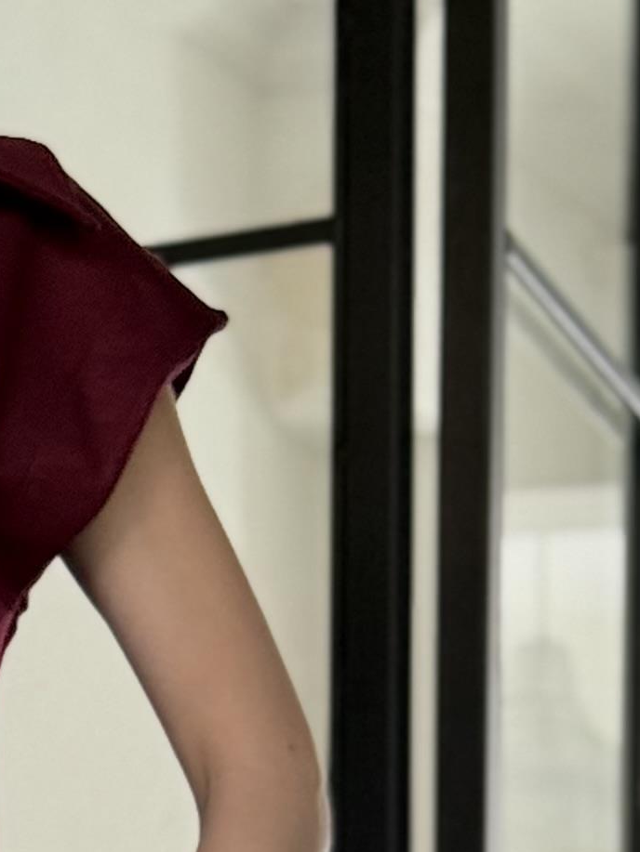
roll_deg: -0.2
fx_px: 5200
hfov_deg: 6.9
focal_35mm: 211
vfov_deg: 8.9
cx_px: -345
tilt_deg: +0.9
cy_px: 1665
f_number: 1.78
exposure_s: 1/60
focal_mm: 6.76
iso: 160
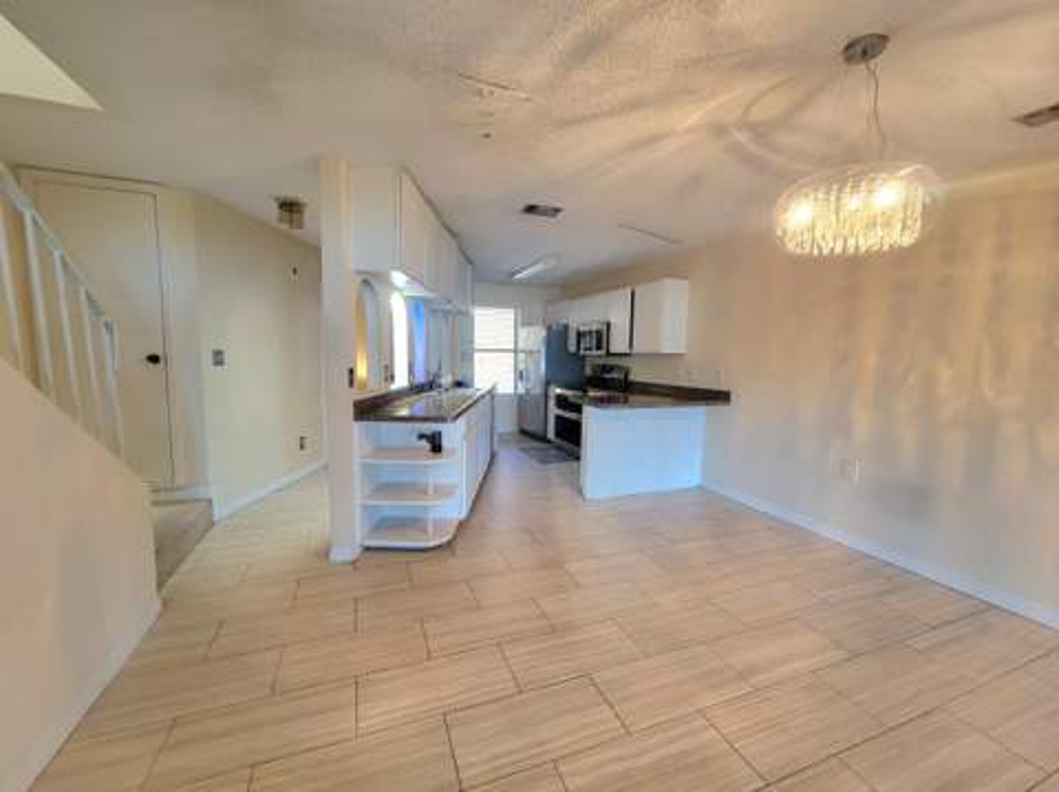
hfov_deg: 106.2
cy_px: 396
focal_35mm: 13
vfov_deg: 89.8
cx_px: 530
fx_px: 397
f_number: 2.2
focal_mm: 2.2
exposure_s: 1/60.2
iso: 400
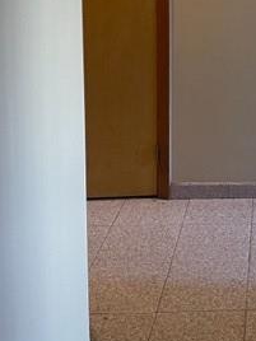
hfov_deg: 21.9
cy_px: -8
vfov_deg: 29.0
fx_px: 611
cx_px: 304
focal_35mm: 62
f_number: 1.6
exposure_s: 1/60
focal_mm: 4.2
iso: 400
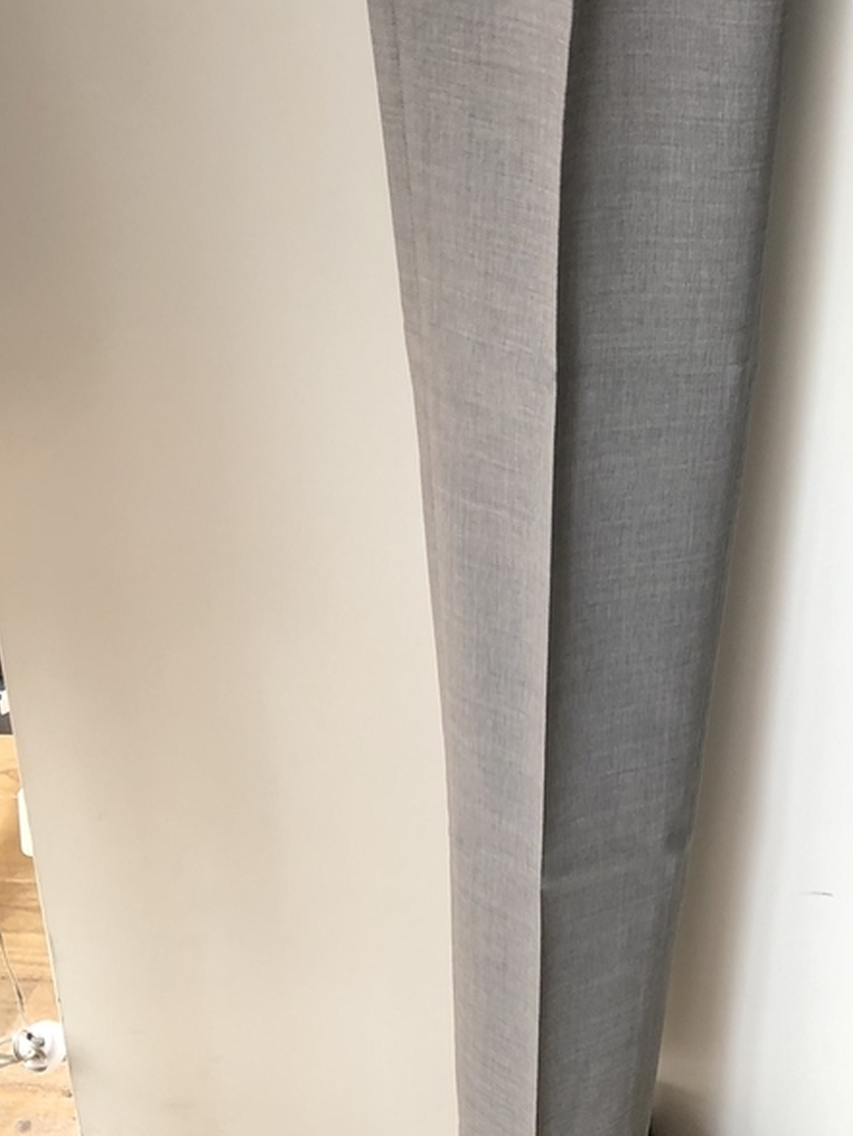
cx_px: 845
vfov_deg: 32.7
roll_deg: -1.0
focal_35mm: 57
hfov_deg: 24.5
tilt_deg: -22.1
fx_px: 1872
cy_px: 203
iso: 32
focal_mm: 4
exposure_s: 1/24
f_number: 1.8
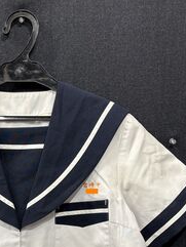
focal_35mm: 54
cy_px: 222
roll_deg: +0.6
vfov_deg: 33.6
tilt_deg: -6.3
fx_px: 387
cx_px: 26
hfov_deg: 26.3
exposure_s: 1/50
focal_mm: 5.96
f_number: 1.6
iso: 64
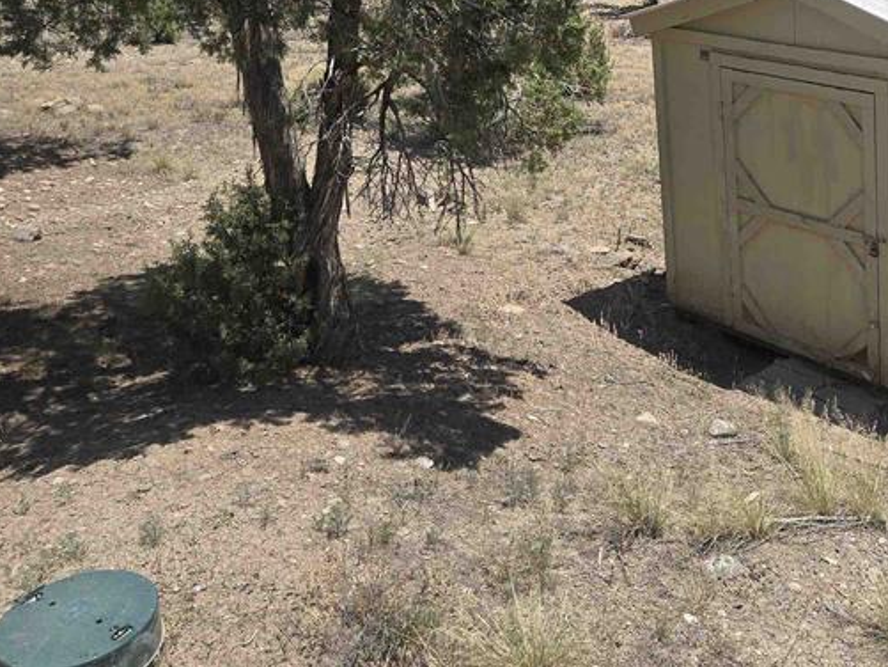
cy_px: 44
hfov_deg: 40.1
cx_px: 562
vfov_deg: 29.4
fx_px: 1206
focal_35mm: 47
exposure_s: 1/1889
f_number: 1.8
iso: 25
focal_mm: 5.4
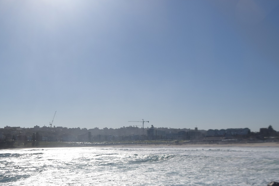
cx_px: 129
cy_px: 135
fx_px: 333
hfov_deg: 45.4
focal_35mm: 43
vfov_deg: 30.8
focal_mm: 18
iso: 100
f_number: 4.5
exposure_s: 1/4000
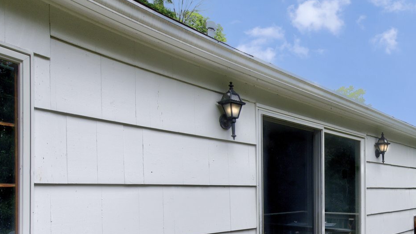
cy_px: 198
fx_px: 276
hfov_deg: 65.3
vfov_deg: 43.1
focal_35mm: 25
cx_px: 349
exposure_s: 1/640
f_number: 8
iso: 200
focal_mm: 14
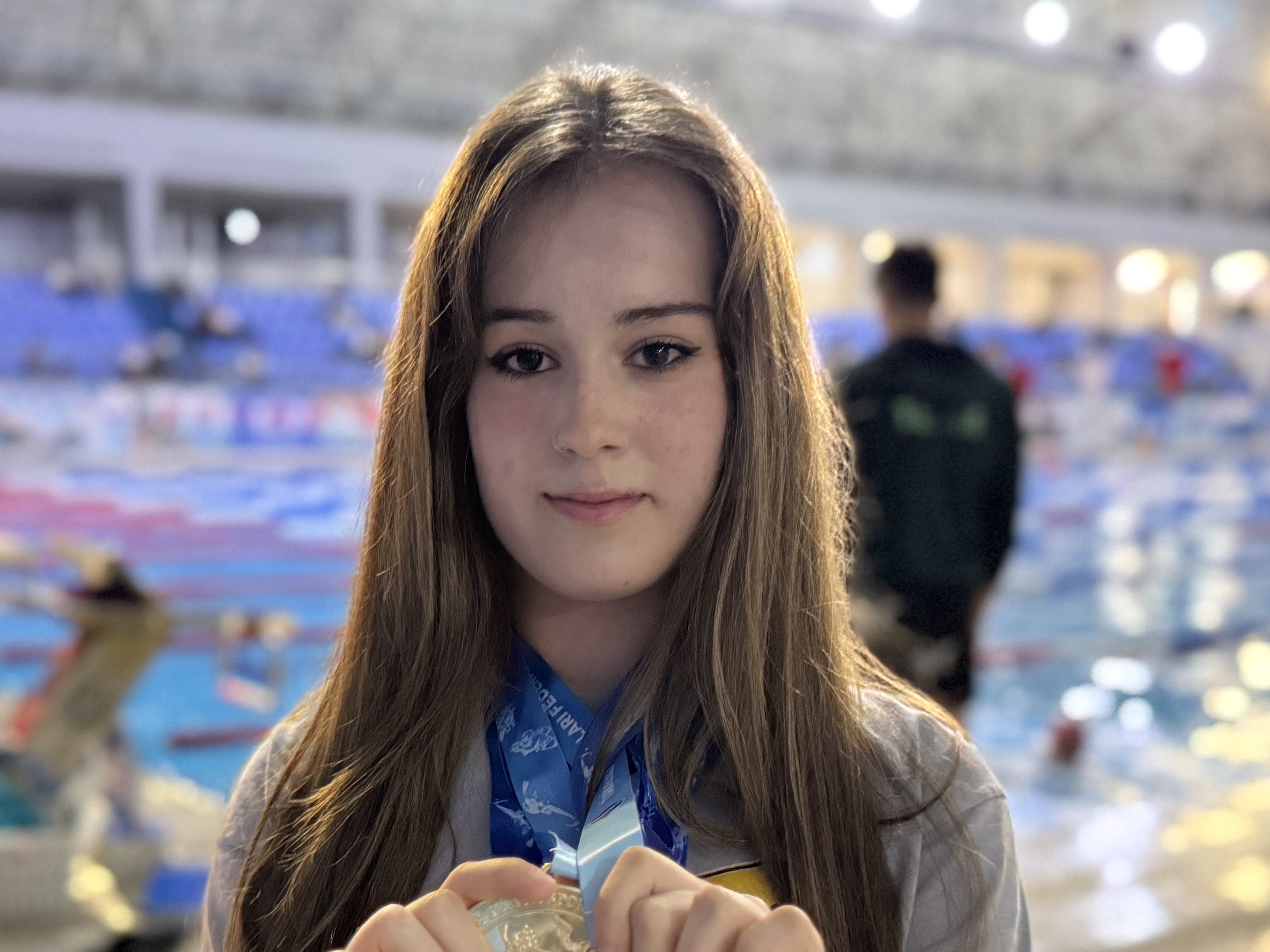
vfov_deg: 32.4
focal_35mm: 44
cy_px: 690
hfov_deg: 42.7
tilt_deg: -10.1
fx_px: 1614
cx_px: 496
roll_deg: -0.9
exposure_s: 1/33
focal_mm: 6.76
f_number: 1.78
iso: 640
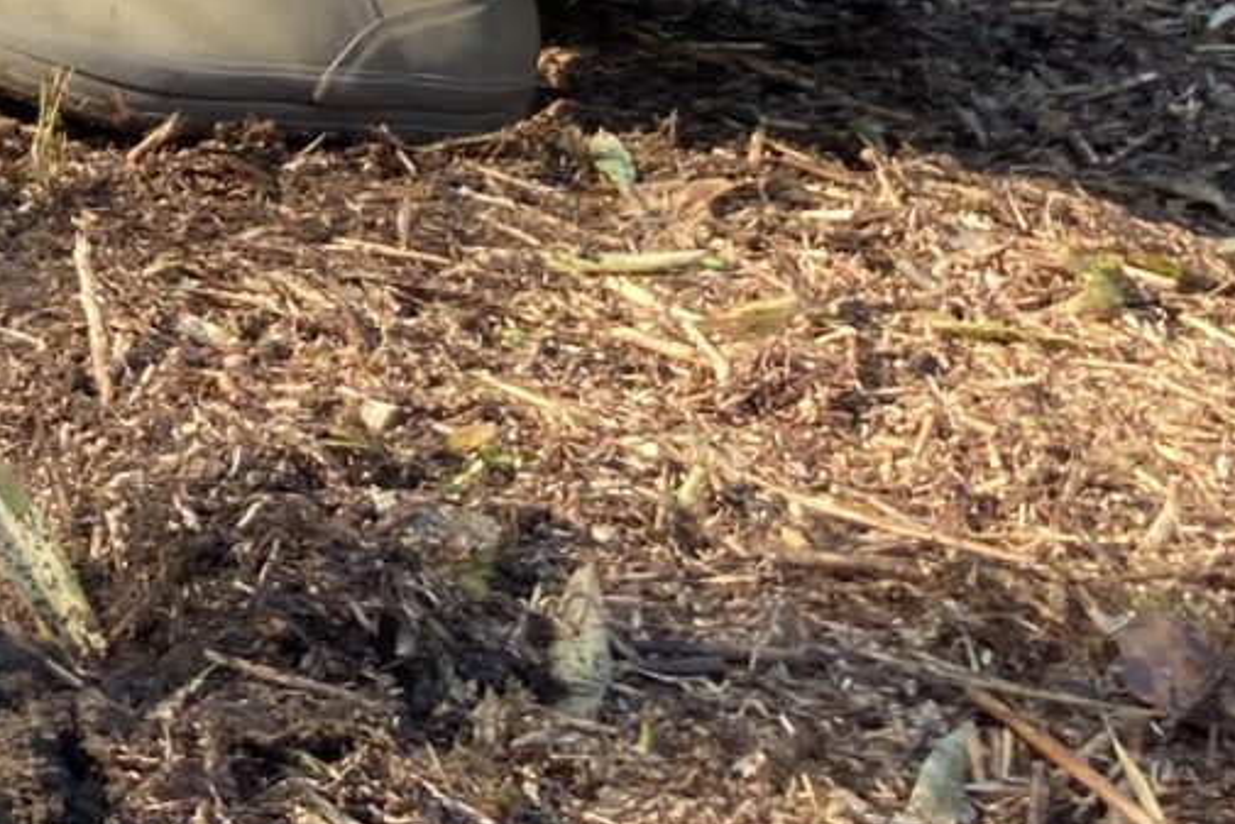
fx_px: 4049
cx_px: -907
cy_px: -494
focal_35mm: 118
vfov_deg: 11.1
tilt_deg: -16.4
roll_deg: -1.8
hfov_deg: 15.3
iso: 25
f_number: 1.8
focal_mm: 3.99
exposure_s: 1/121
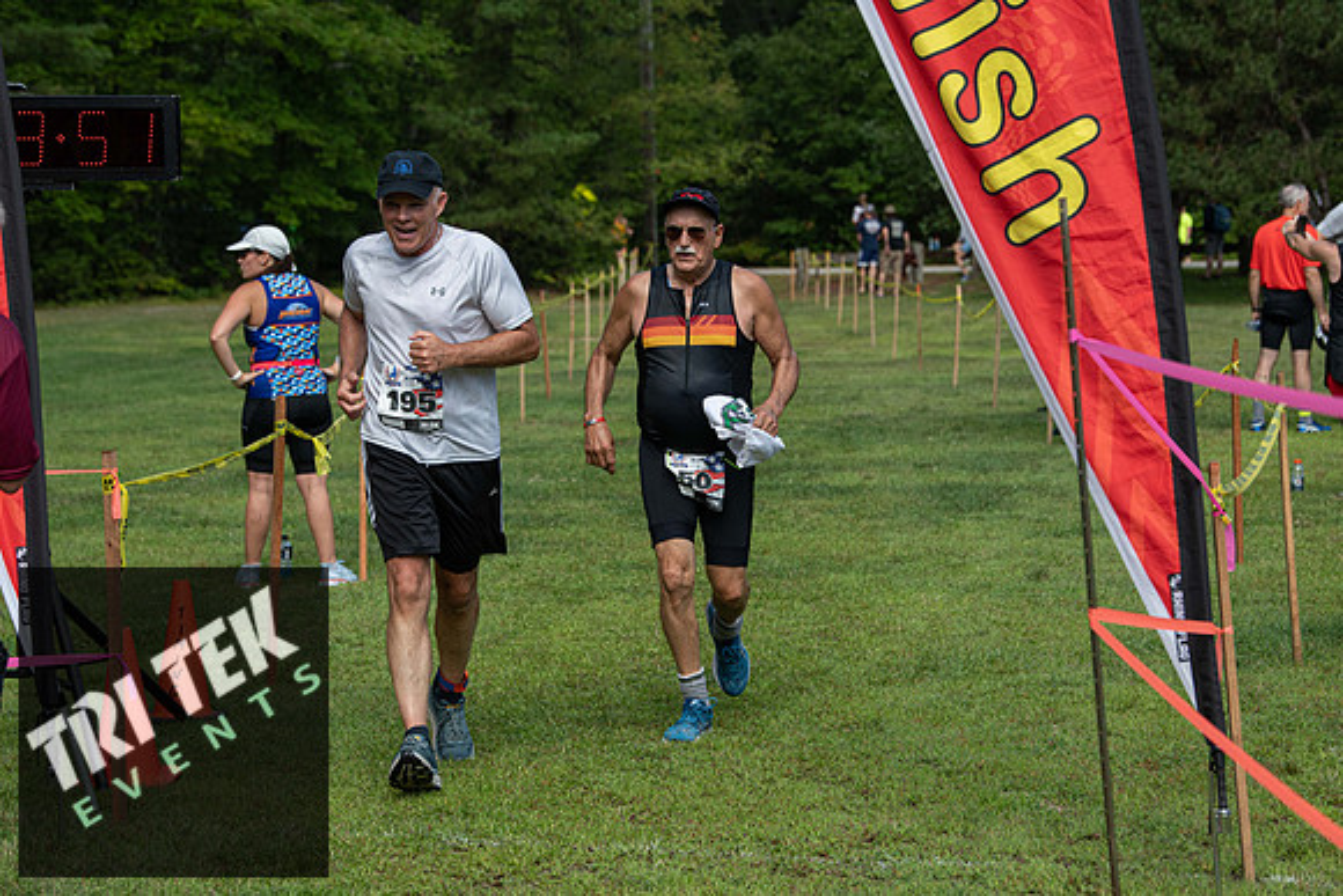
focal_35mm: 105
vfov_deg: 13.0
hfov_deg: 19.5
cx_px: 672
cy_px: 448
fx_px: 3918
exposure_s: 1/800
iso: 250
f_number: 5.6
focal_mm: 105
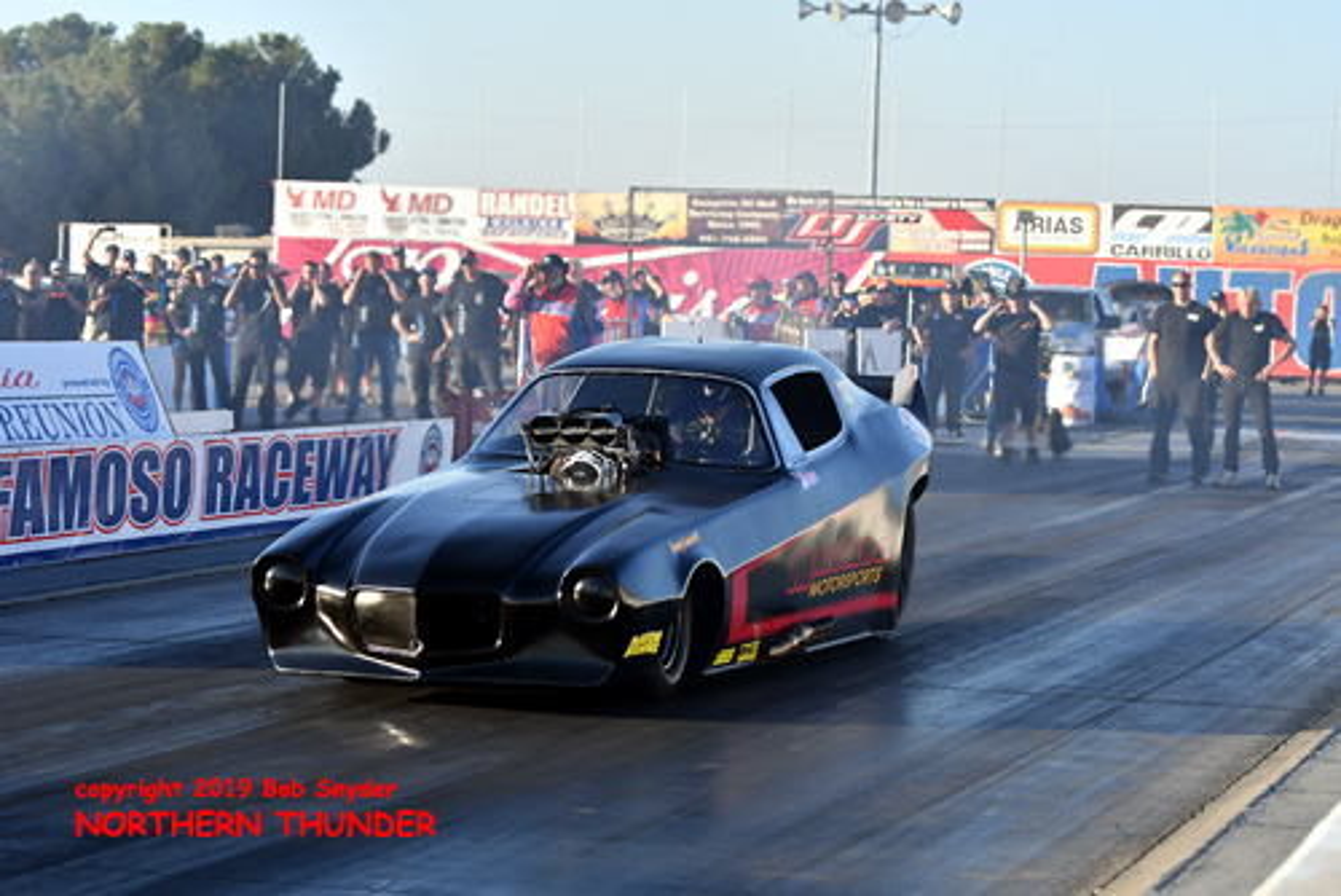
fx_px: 3913
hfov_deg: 19.4
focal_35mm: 105
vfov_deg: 13.1
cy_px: 448
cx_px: 670
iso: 160
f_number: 3.5
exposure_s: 1/1000
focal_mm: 70
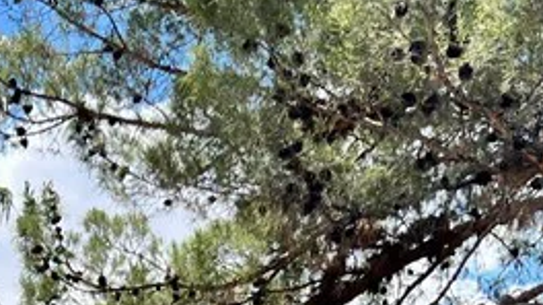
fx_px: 1583
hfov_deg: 19.3
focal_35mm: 110
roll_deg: -5.4
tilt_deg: +6.8
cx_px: 136
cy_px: 688
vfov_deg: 9.9
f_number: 1.5
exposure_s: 1/1934
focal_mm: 5.7
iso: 50
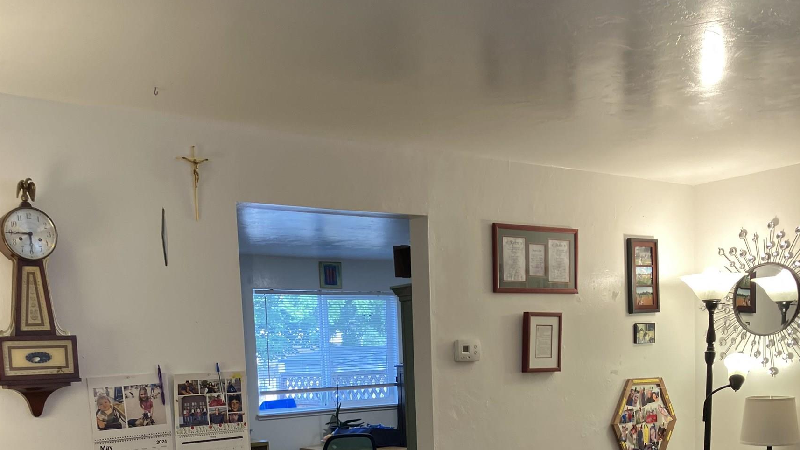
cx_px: 400
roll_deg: +3.7
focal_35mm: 41
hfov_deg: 49.4
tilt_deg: -5.4
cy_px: 451
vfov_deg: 27.3
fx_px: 870
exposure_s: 1/60
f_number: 1.8
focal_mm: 3.99
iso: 50
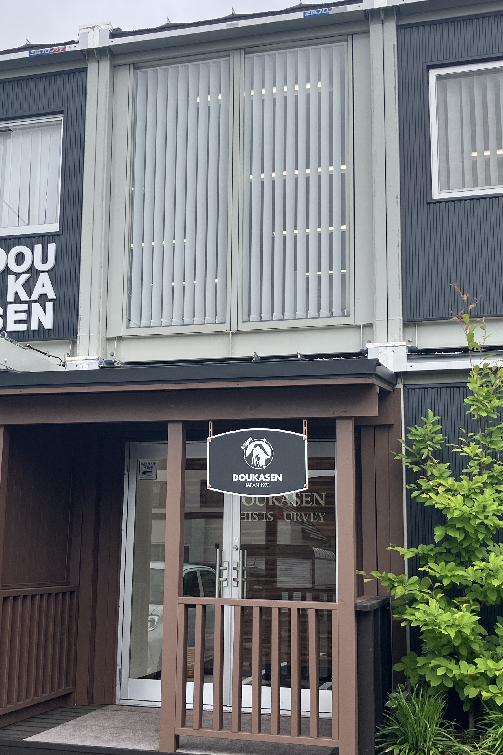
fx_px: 922
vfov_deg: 44.5
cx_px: 206
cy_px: 406
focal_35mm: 44
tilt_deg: +11.1
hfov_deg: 30.4
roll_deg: -0.5
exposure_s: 1/486
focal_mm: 3.99
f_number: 1.8
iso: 32
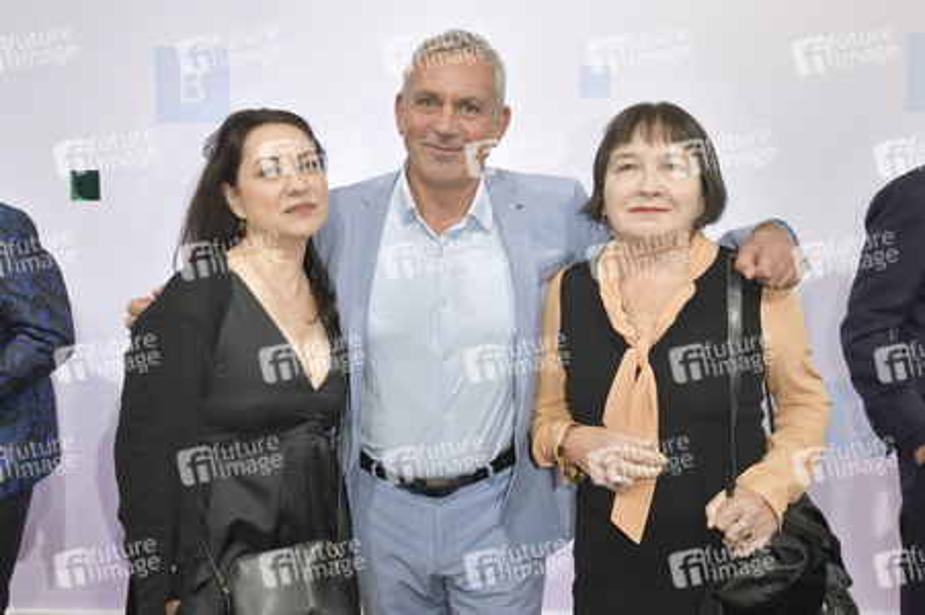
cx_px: 462
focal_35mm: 29
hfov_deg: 63.7
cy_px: 308
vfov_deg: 44.9
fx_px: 745
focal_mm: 29
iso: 320
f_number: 7.1
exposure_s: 1/160
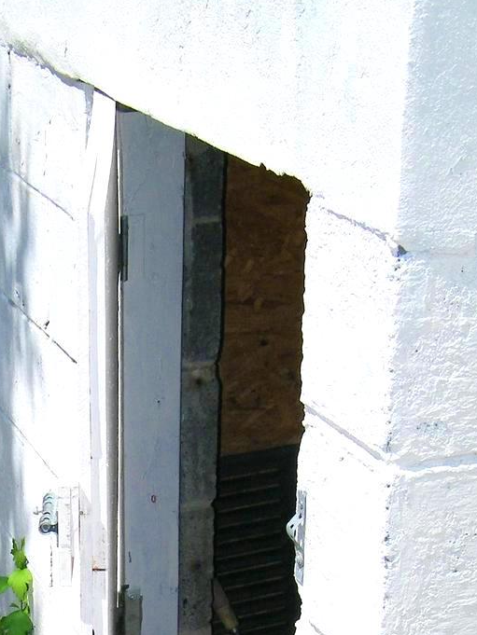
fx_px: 1782
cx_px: -3
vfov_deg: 19.7
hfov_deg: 15.0
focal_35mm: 97
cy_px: 615
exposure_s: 1/400
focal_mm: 7.7
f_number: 7.8
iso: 80
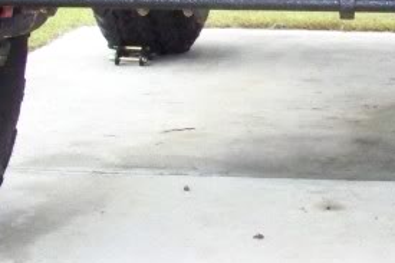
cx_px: 310
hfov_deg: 18.6
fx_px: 1195
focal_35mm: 109
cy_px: 103
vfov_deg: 12.5
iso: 640
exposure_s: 1/500
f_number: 2.8
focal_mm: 5.85
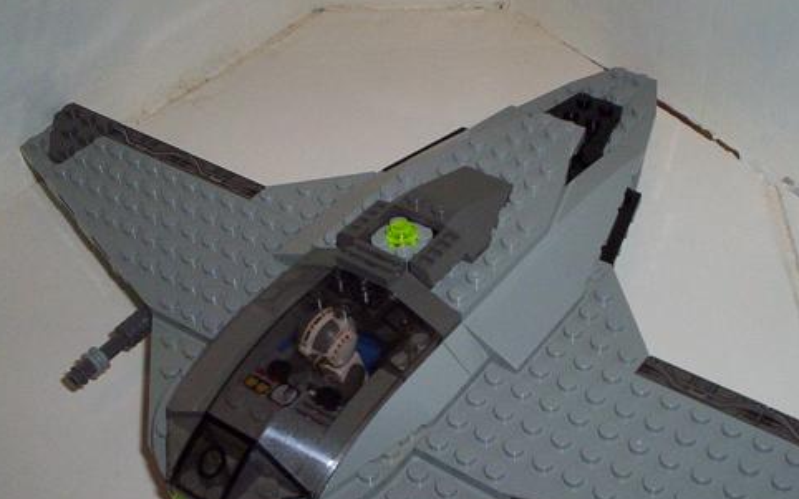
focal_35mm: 52
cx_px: 495
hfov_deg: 38.7
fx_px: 1132
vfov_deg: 24.8
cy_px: 269
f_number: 4.5
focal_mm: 4.99
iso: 140
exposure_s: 1/60
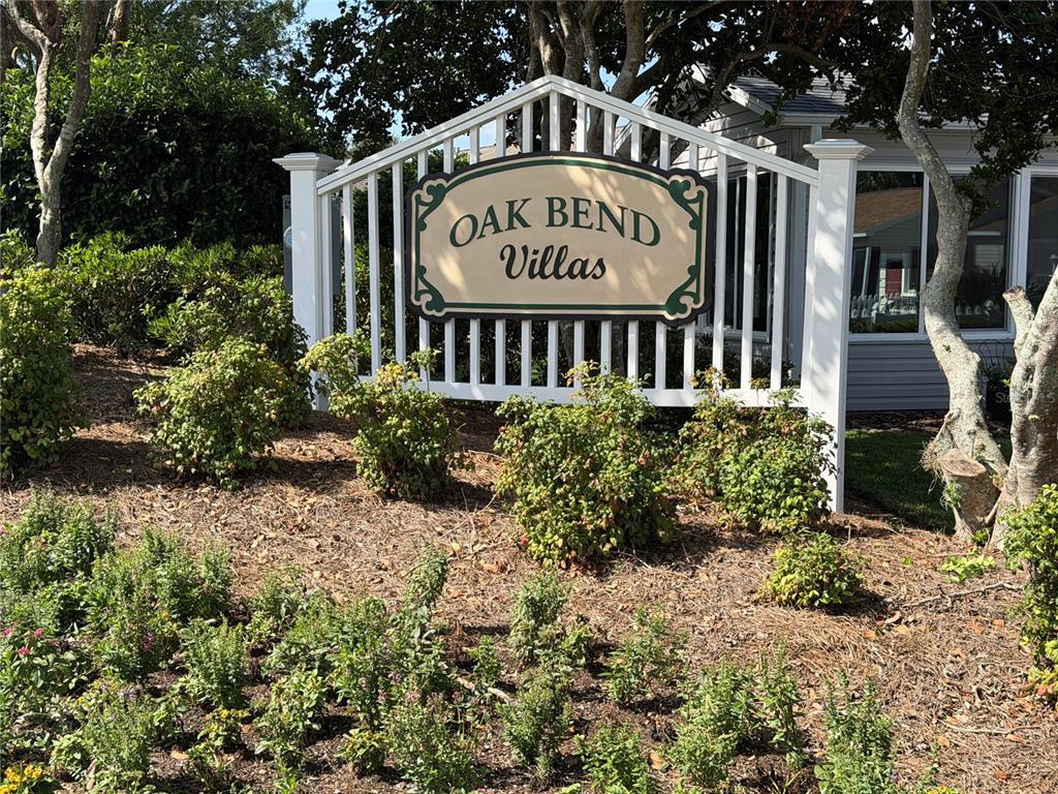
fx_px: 1467
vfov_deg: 30.3
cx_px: 529
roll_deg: +0.1
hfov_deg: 39.7
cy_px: 397
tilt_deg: -3.7
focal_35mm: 48
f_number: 1.78
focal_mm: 6.76
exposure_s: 1/2208
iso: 64
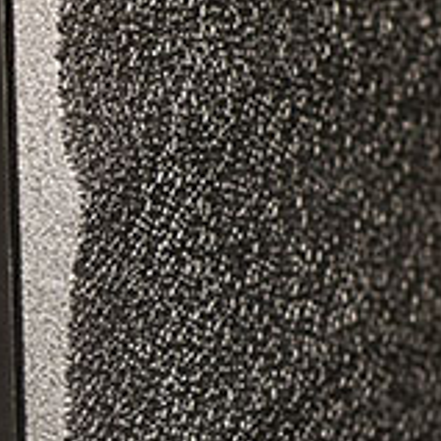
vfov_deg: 7.2
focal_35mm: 240
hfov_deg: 6.8
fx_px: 3459
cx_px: -729
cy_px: 528
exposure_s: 1/200
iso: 1250
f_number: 2.2
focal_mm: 35
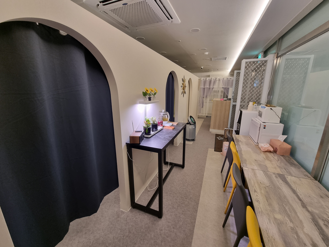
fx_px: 124
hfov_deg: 106.2
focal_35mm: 13
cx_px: 164
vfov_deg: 89.9
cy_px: 124
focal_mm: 2.2
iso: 200
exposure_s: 1/60
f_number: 2.2
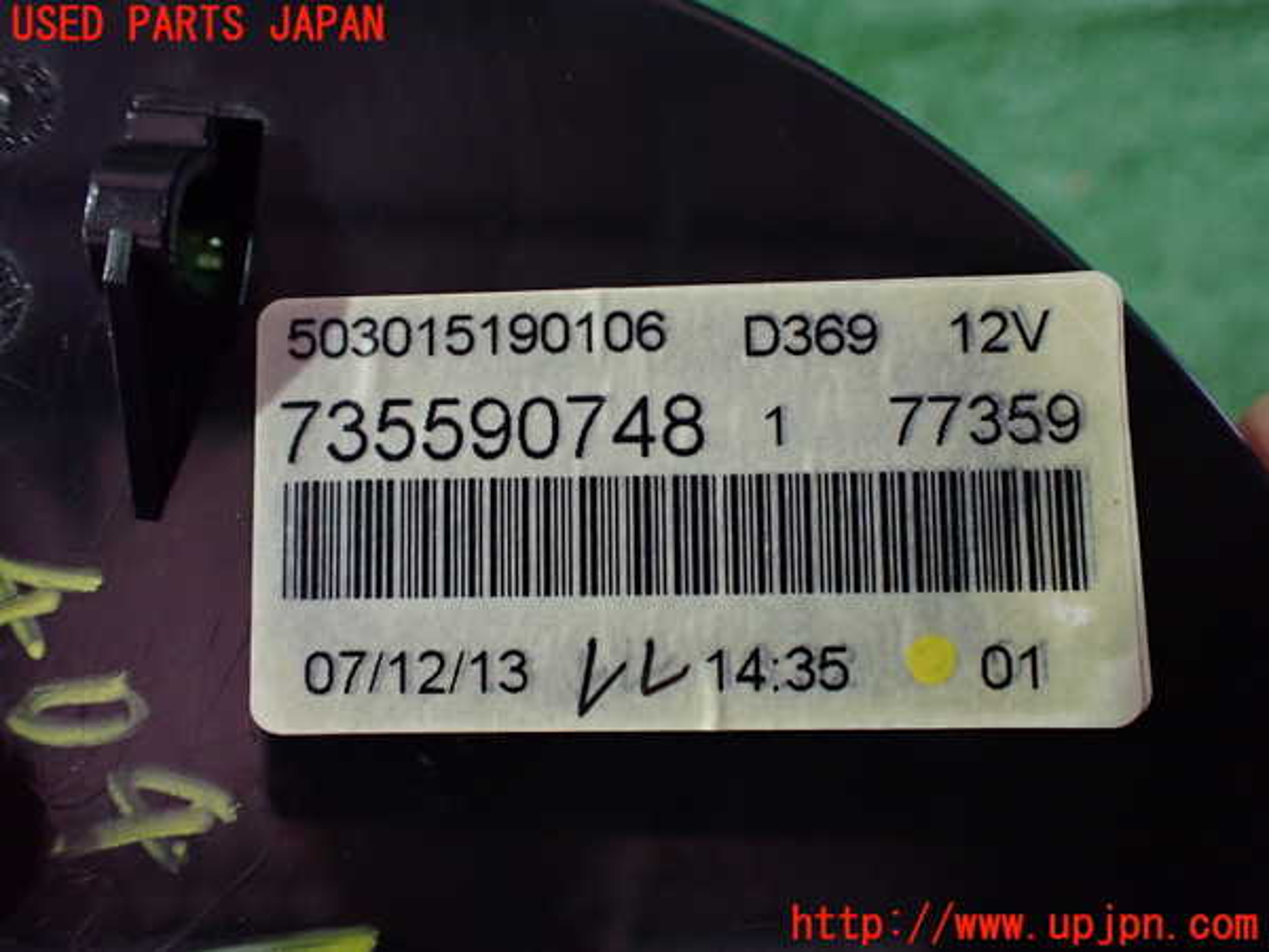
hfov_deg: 60.0
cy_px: 476
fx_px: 1100
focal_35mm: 30
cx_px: 634
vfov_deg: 46.8
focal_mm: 5.4
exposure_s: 1/50
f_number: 2.3
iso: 800
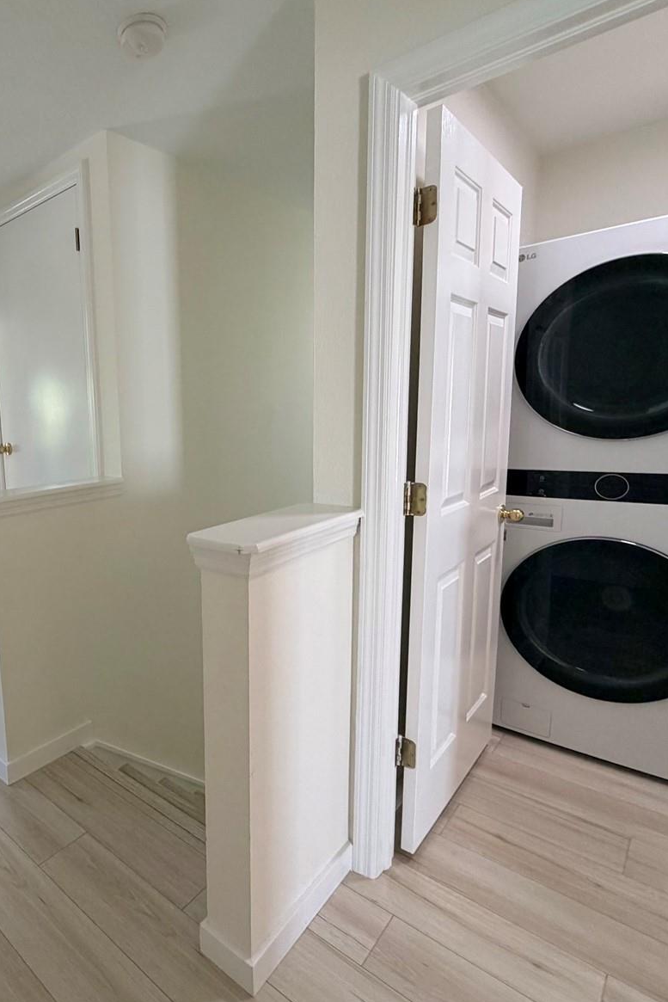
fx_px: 556
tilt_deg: -8.3
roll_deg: +2.9
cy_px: 496
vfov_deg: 84.0
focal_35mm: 20
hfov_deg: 56.7
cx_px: 120
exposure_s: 1/120
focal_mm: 2.22
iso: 250
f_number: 2.2
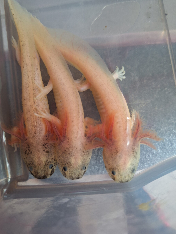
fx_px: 156
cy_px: 117
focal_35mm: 23
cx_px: 88
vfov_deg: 73.9
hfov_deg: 58.9
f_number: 1.8
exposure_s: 1/33
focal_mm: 5.54
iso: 250
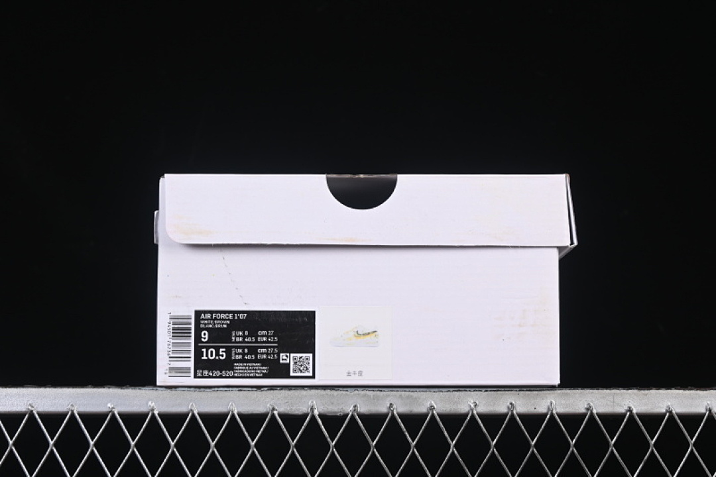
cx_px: 358
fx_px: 1492
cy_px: 238
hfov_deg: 27.0
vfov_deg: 18.2
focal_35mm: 75
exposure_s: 1/80
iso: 160
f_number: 8
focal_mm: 50
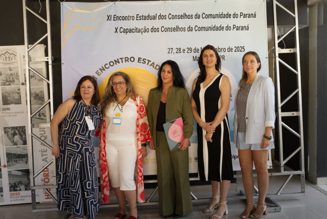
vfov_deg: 34.2
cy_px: 113
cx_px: 172
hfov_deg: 49.5
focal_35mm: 39
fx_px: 354
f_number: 4
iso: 250
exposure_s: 1/100
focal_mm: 35
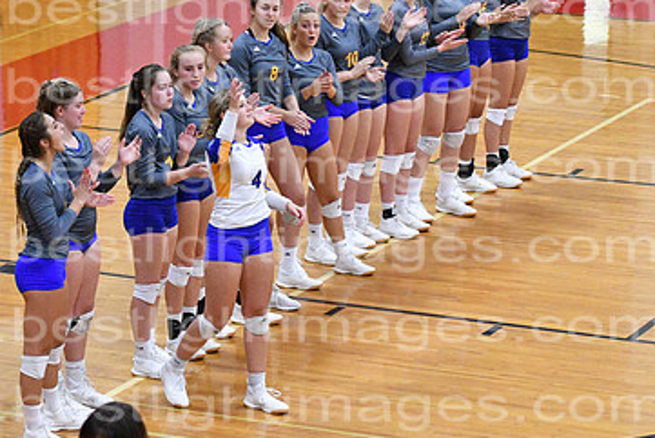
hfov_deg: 11.4
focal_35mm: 181
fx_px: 3291
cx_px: 250
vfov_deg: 7.6
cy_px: 210
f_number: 3.2
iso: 8000
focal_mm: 75
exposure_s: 1/1000
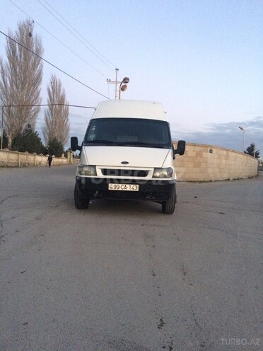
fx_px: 294
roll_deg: -2.5
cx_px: 132
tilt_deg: -3.1
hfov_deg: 48.2
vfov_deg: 61.7
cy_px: 176
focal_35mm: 29
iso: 250
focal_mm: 4.15
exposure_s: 1/25
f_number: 2.2
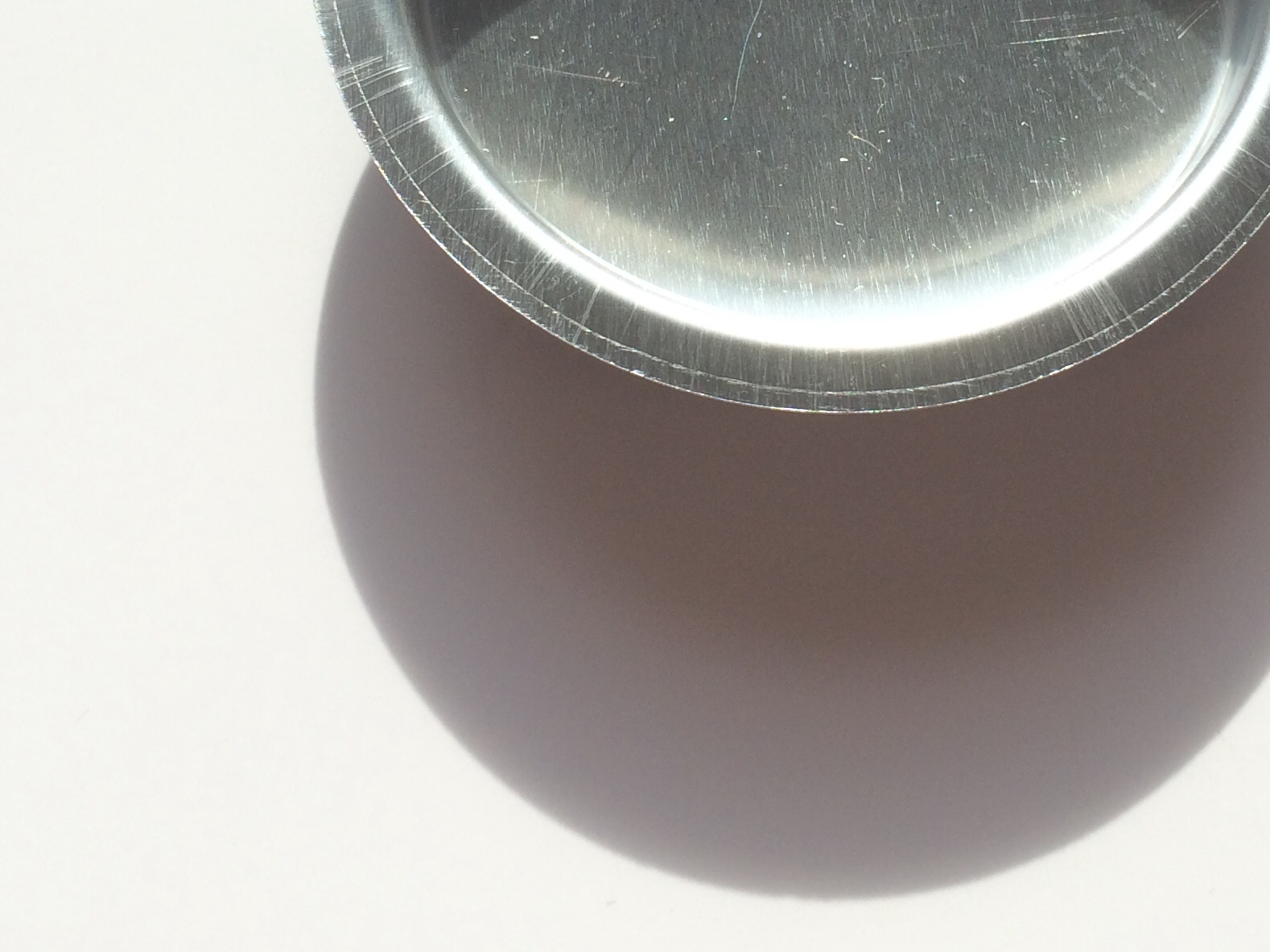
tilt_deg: -65.4
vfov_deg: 23.4
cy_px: -5
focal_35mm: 60
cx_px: 843
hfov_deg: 31.9
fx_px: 2201
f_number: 2.2
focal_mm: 4.15
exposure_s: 1/838
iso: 32
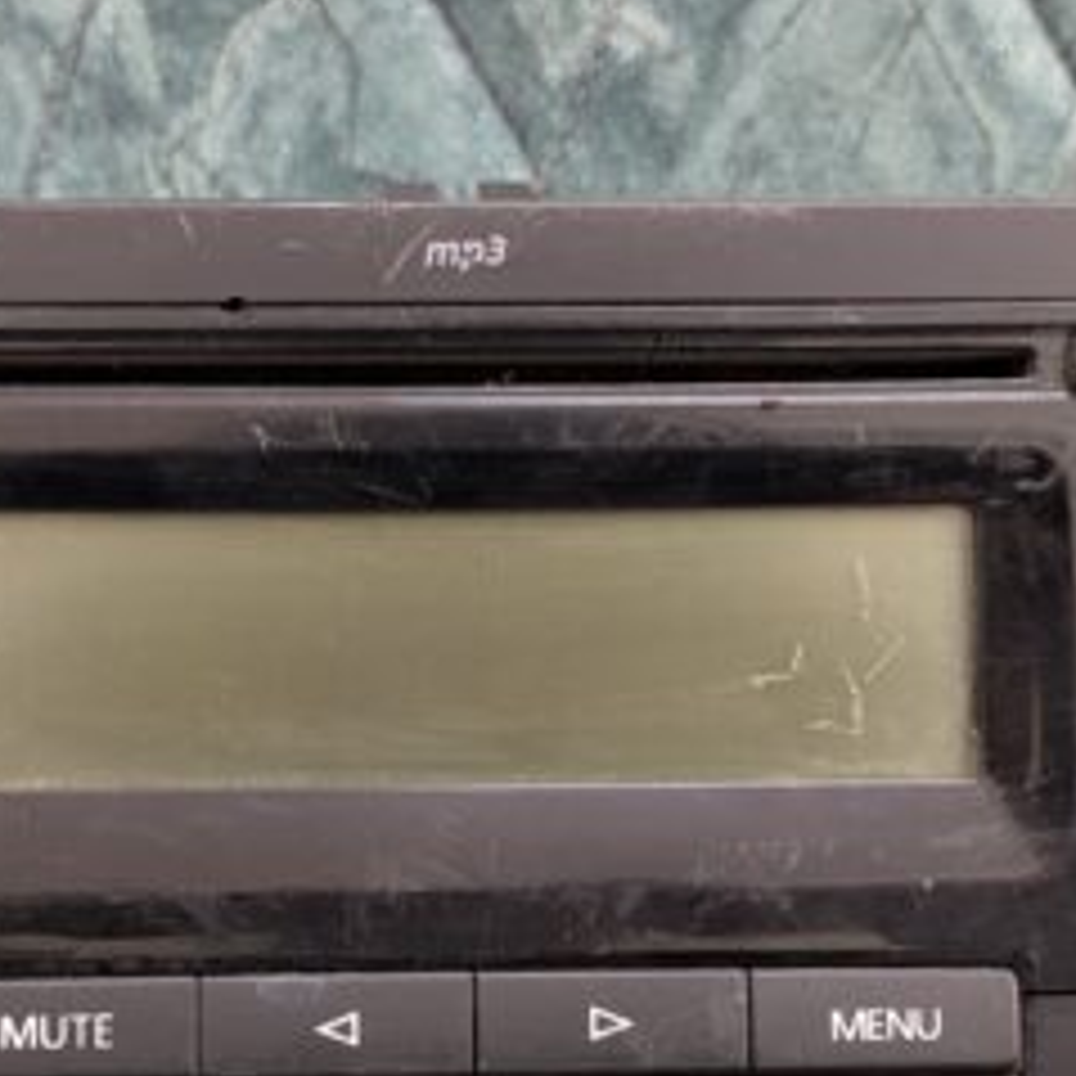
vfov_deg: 21.5
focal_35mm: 80
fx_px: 2813
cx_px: 473
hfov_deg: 21.6
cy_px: 747
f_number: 1.73
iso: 256
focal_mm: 4.38
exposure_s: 1/25
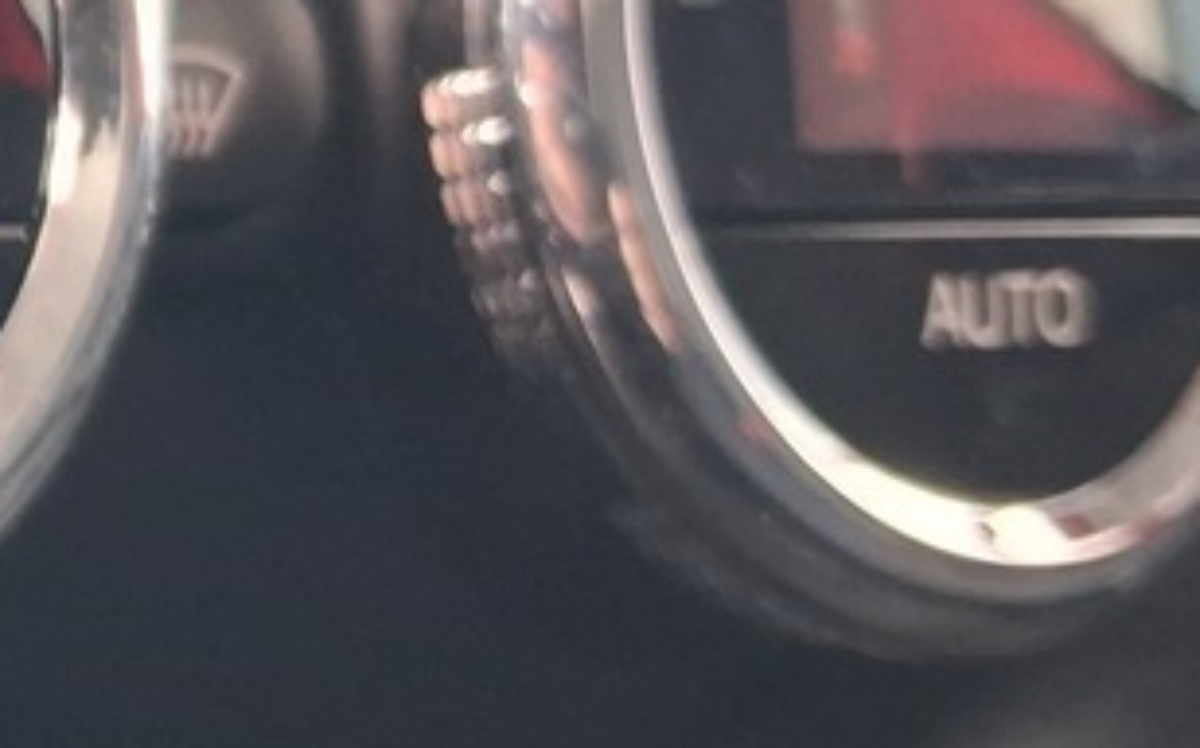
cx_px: -865
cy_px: 171
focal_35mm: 134
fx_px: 4379
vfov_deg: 9.7
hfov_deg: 14.1
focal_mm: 4
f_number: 1.8
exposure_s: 1/100
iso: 200
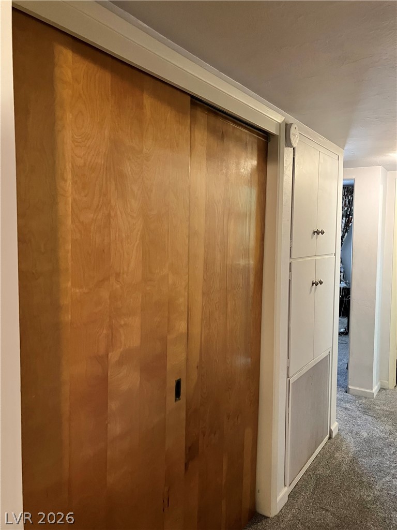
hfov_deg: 49.7
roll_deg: -1.2
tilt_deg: -3.1
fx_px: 428
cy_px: 265
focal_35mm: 28
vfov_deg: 63.4
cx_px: 198
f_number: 1.8
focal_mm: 3.99
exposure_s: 1/24
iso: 640
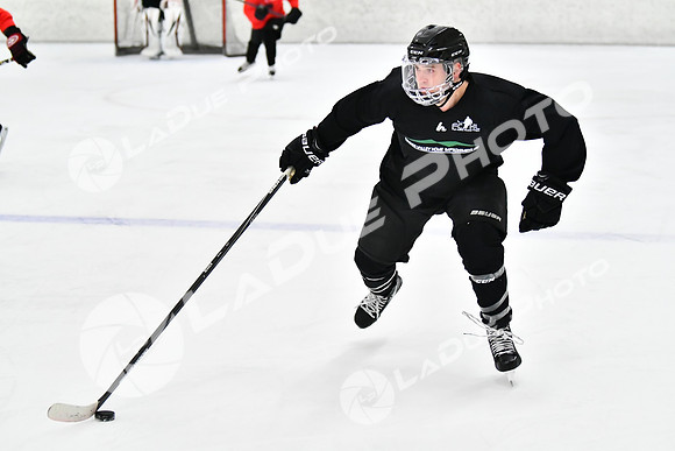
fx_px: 2025
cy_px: 226
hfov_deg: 18.9
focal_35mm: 108
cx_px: 338
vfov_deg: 12.7
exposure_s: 1/1600
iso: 6400
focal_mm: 72
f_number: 2.8
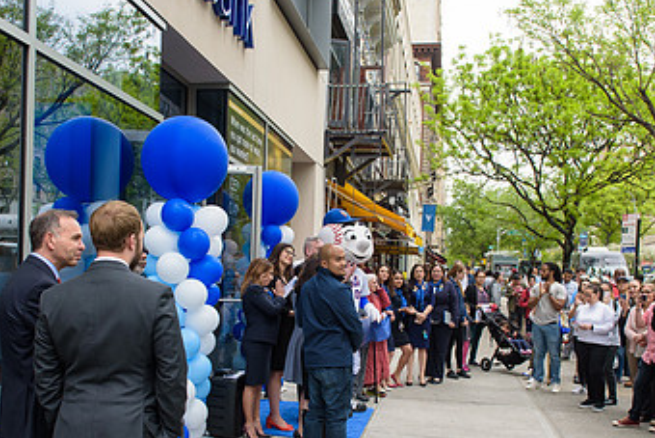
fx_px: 746
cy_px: 287
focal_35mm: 41
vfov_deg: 32.4
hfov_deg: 47.4
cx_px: 329
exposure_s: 1/250
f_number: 5
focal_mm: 24
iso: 200
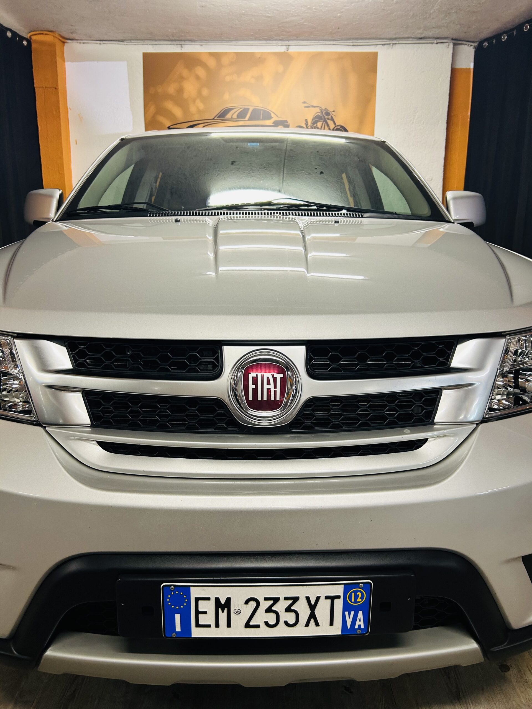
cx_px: 266
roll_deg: -0.6
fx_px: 533
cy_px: 354
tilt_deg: -11.0
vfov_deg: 67.3
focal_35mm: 26
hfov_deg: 53.1
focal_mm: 5.7
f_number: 1.5
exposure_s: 1/50
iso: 100
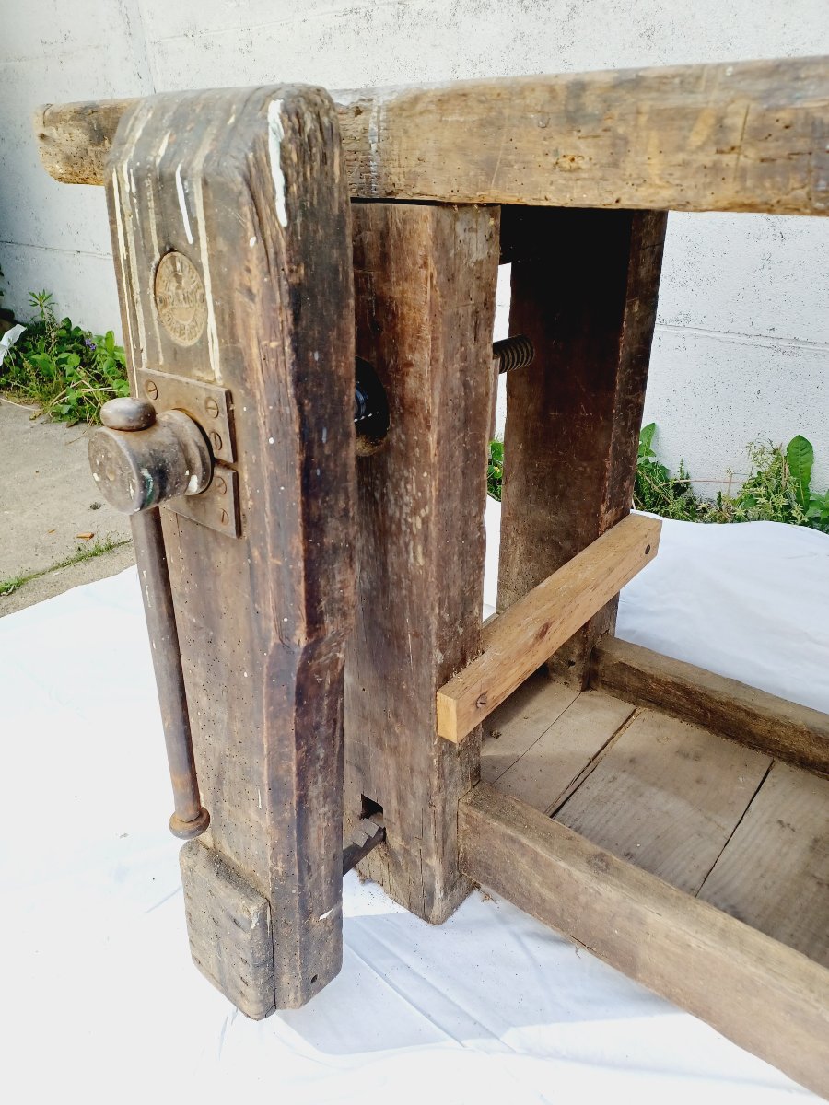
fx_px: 798
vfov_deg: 69.4
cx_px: 414
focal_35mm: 25
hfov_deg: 54.9
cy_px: 552
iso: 32
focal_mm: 4.6
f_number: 1.8
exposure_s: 1/129
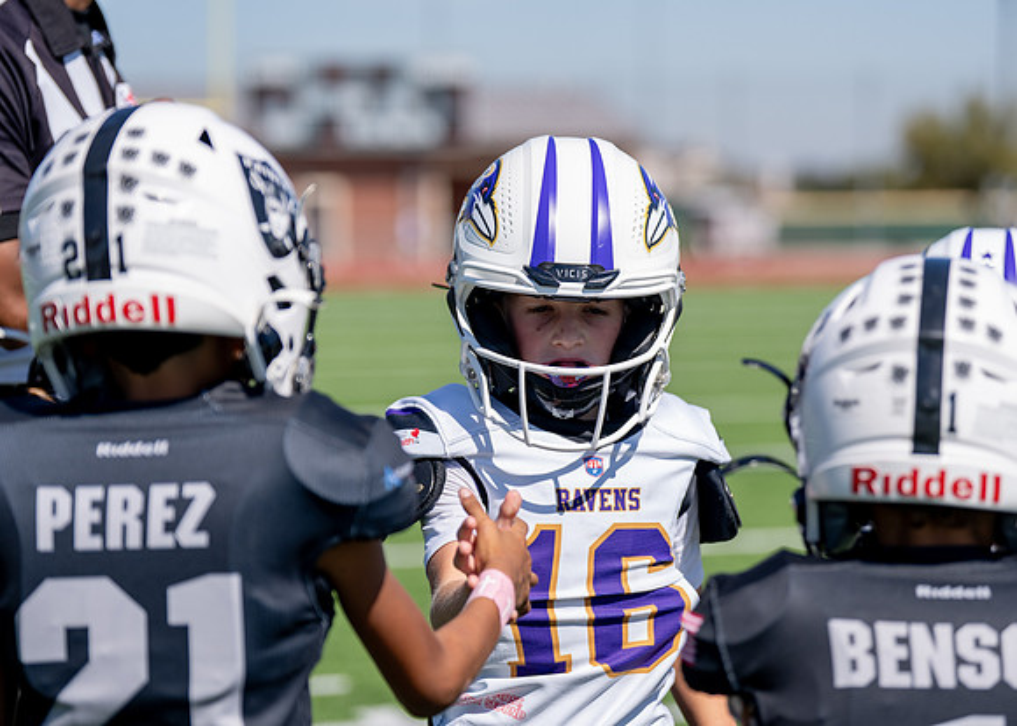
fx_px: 3680
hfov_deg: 15.7
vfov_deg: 11.3
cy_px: 341
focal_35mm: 127
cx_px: 566
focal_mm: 113
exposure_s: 1/2500
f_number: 2.8
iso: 125
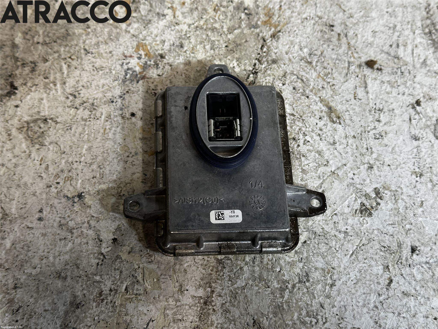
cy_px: 164
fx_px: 607
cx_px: 219
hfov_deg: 39.7
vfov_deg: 30.3
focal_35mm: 48
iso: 64
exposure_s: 1/100
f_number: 1.78
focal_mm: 6.86
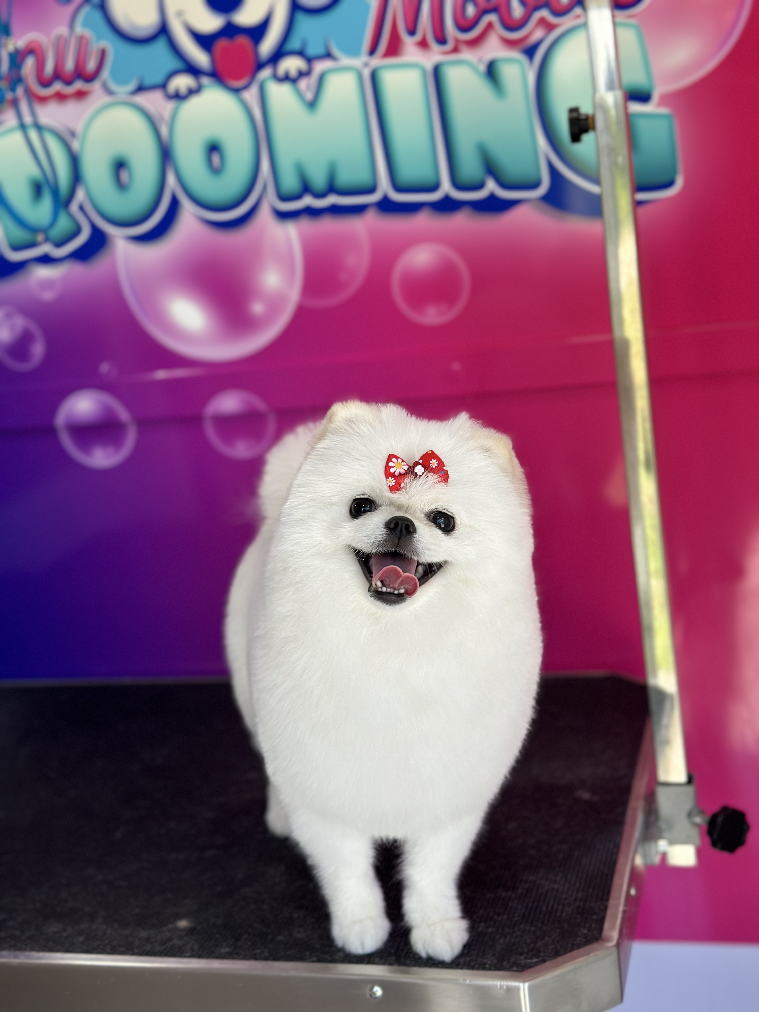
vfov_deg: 39.7
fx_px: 1403
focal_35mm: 48
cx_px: 380
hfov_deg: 30.3
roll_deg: +3.2
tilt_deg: -10.3
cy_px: 506
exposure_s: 1/535
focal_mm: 6.86
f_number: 1.78
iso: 80
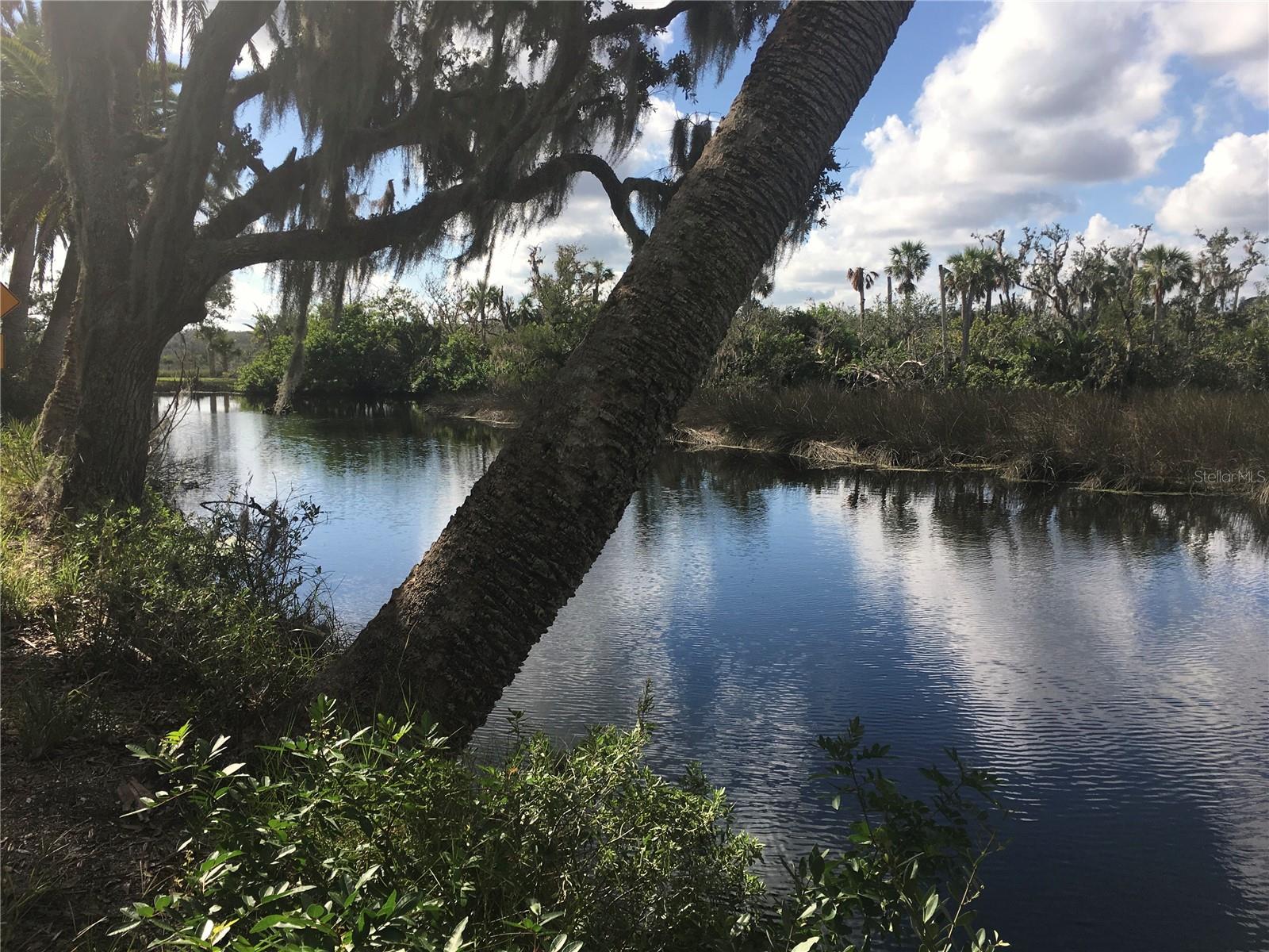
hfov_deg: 61.7
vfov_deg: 48.2
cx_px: 634
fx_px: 1063
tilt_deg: -6.7
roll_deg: -1.0
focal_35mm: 29
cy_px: 476
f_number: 2.2
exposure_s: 1/1425
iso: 25
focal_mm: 4.15
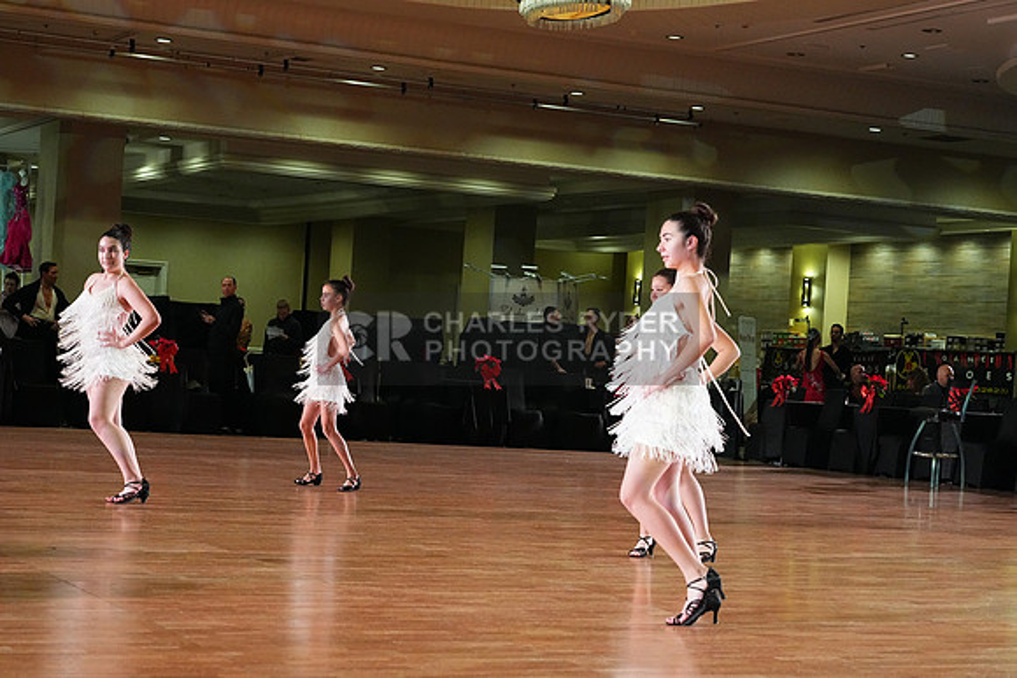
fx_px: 2034
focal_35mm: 72
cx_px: 508
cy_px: 339
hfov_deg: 28.1
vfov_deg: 18.9
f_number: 6.3
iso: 8000
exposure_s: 1/400
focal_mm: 72
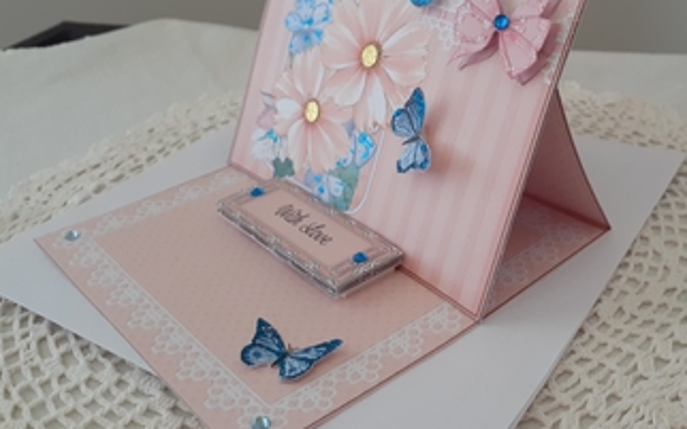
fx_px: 749
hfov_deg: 48.8
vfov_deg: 31.6
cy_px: 133
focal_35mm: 40
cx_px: 429
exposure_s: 1/50
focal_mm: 3.6
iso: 160
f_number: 1.9
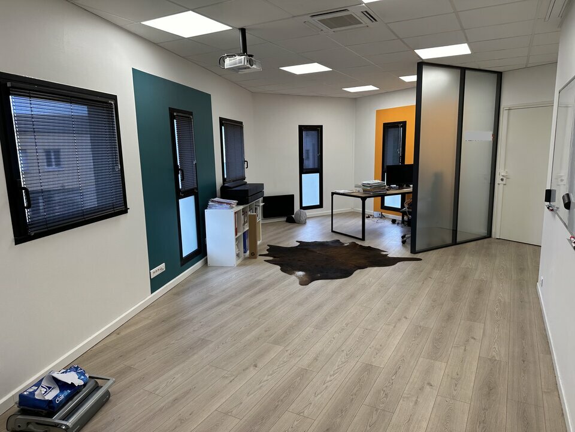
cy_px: 216
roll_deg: +0.6
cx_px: 288
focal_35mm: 24
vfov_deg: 56.8
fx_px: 399
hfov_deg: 71.6
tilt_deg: -9.6
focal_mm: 6.86
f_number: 1.78
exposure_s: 1/100
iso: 80
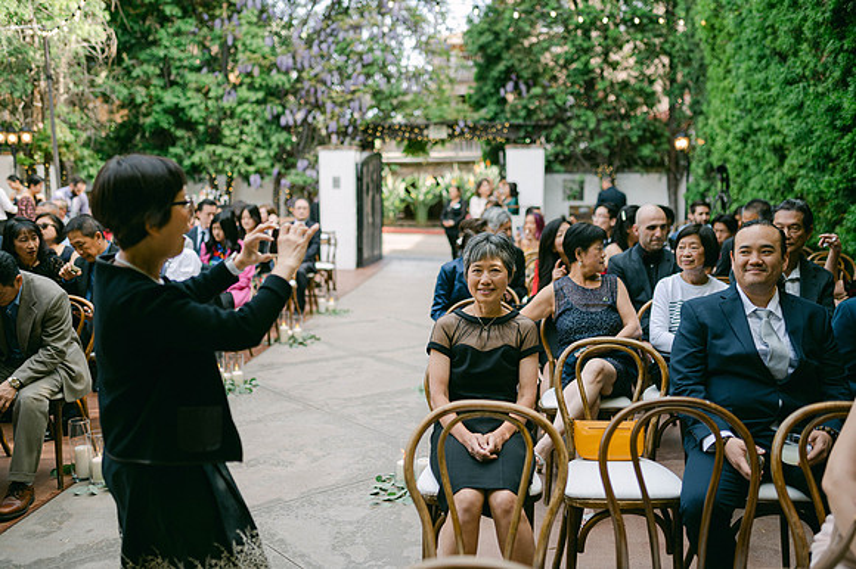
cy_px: 284
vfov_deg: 37.8
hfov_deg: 54.5
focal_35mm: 35
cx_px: 428
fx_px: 832
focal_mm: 35
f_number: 1.8
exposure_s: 1/400
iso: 100
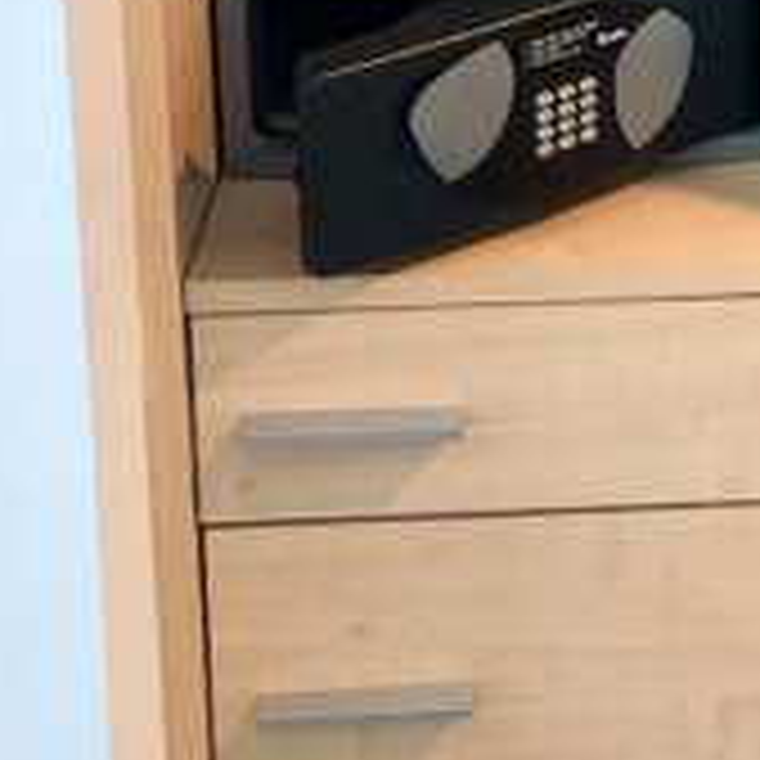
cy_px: -499
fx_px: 2335
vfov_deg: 16.3
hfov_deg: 17.8
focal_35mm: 94
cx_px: 832
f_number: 1.8
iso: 100
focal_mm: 4
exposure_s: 1/15
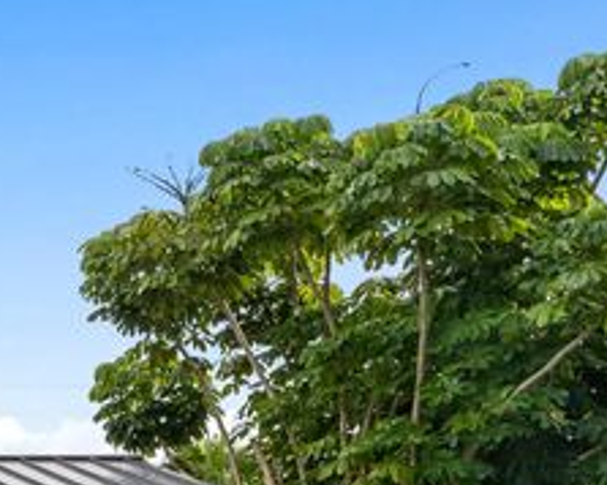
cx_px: -629
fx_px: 1511
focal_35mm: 84
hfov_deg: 16.7
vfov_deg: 17.0
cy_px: 659
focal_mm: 19.5
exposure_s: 1/40
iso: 320
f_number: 8
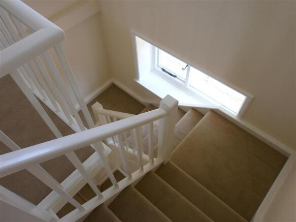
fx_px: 231
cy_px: 111
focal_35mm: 27
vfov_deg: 51.3
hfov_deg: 65.3
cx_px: 148
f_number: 2.9
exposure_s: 1/80
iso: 100
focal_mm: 4.8
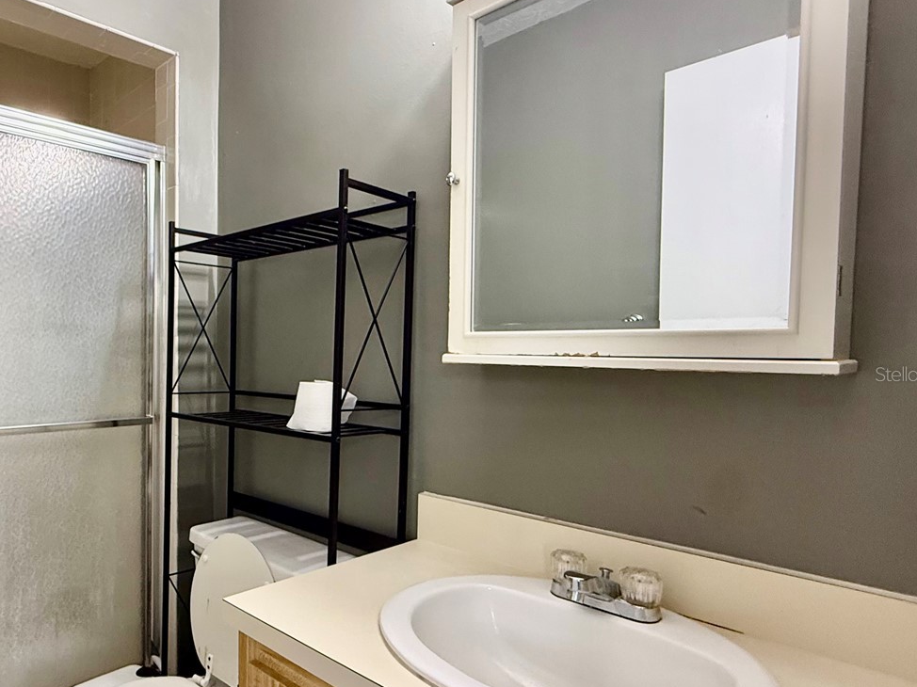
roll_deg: -1.0
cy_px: 374
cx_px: 211
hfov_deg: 68.3
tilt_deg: -1.5
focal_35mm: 23
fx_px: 609
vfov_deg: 58.8
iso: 320
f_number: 2.2
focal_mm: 2.22
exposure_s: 1/60
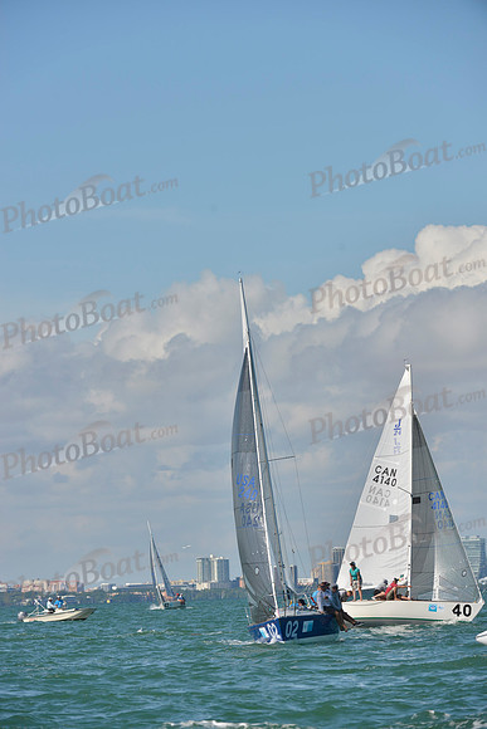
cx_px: 244
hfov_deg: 6.9
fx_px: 4056
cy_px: 364
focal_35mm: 200
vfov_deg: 10.3
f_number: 8
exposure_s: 1/1000
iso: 200
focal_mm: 200
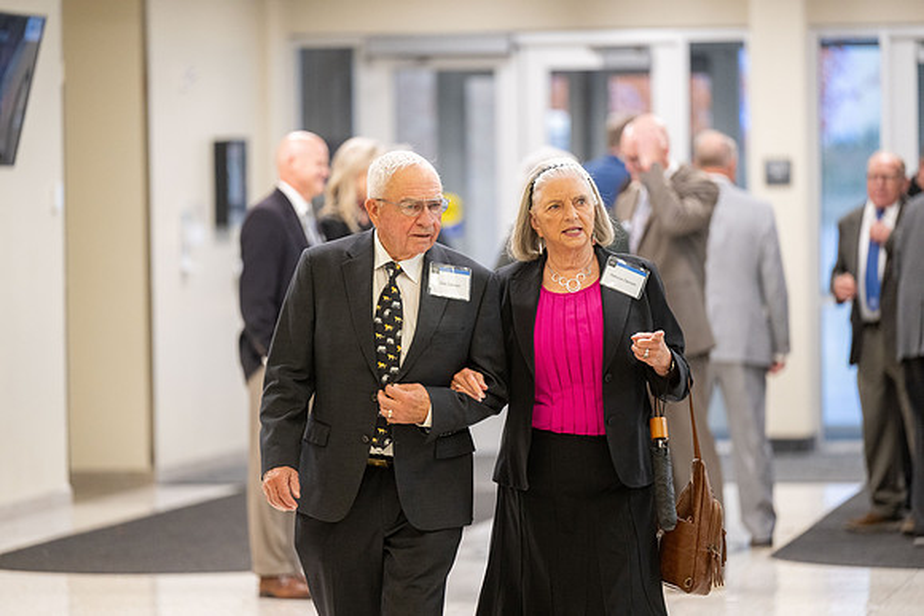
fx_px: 5134
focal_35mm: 200
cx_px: 462
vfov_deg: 6.9
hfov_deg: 10.3
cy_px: 308
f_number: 2.8
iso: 2000
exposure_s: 1/200
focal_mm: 200
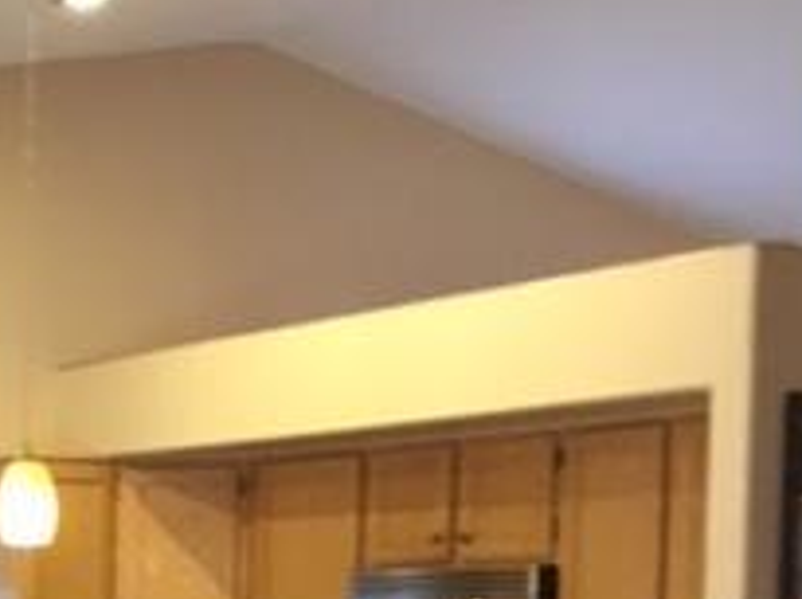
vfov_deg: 14.5
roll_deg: -1.3
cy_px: 783
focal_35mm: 97
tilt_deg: -5.3
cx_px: -98
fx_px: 2243
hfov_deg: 19.4
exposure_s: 1/15
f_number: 2.4
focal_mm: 3.3
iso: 200
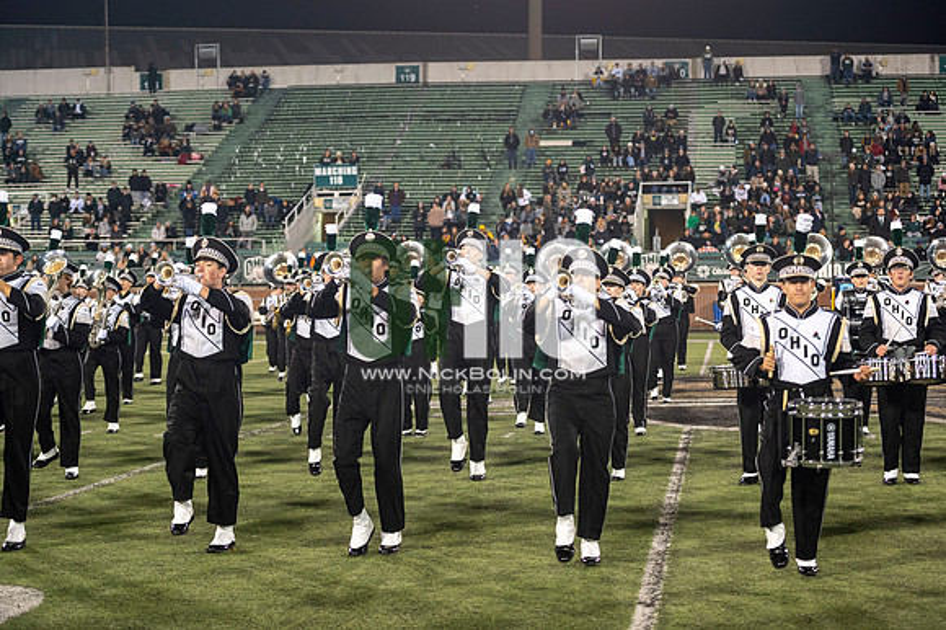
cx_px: 473
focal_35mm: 70
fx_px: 1838
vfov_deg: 19.4
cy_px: 315
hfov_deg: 28.9
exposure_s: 1/500
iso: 1000
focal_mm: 70
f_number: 2.8
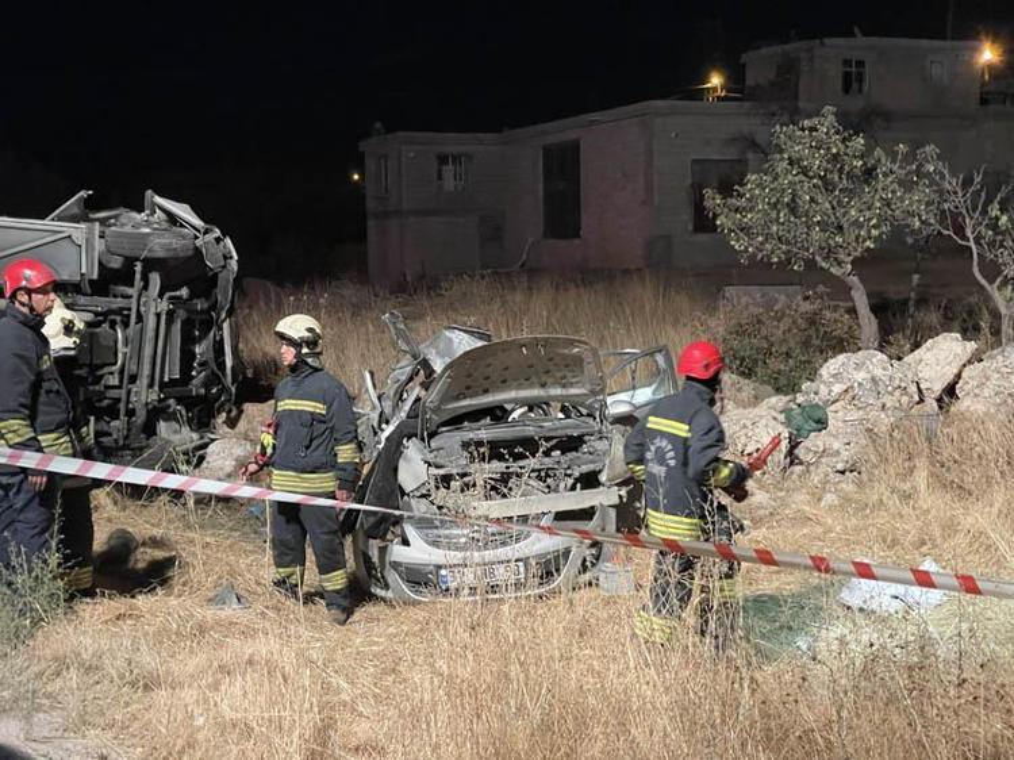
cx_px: 507
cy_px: 380
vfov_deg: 28.0
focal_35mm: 52
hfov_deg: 36.8
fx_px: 1523
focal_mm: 6
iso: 800
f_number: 2
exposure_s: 1/58
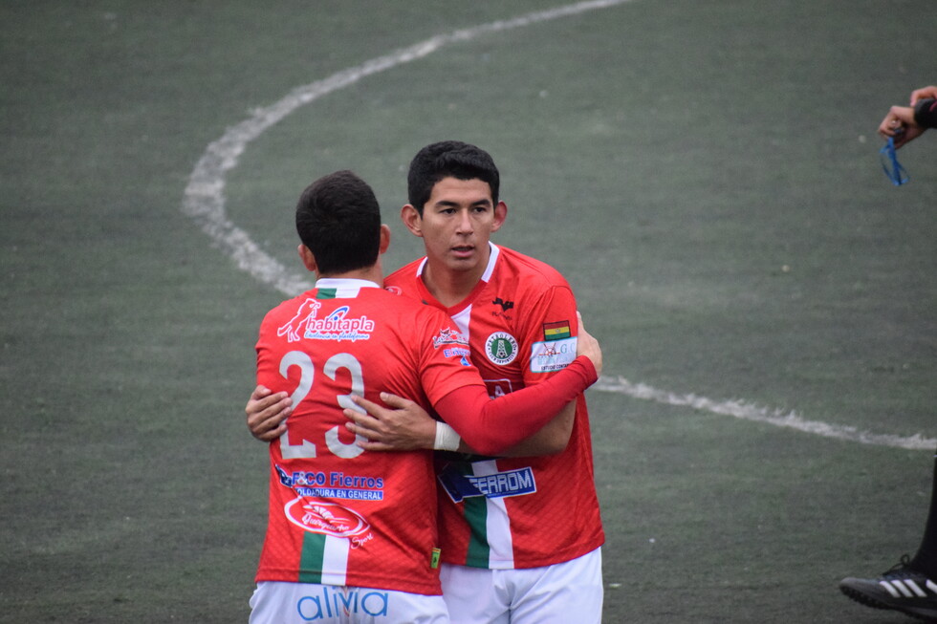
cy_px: 312
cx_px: 468
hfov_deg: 4.6
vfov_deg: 3.1
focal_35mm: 450
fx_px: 11710
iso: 6400
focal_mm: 300
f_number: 6.3
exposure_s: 1/320
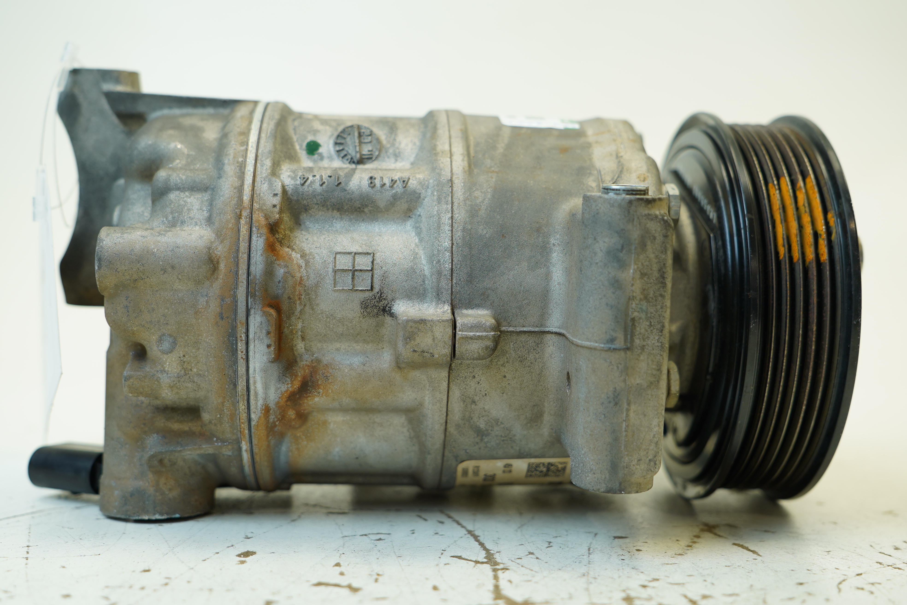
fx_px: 1134
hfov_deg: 43.6
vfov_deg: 29.9
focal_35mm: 45
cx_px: 454
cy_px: 302
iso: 160
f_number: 4
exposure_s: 1/60
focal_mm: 30
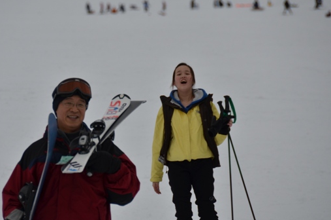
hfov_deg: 5.4
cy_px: 104
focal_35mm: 379
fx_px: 3478
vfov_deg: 3.6
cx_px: 129
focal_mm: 200
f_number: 5.6
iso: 250
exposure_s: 1/500
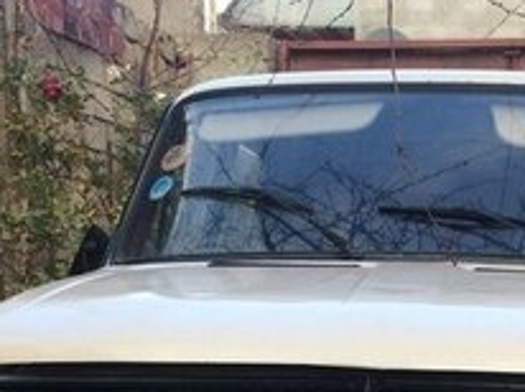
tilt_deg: -9.4
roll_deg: -1.1
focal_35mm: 93
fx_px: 1409
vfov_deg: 15.1
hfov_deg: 21.0
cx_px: 387
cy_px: 513
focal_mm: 4.15
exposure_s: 1/224
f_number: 2.2
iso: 32
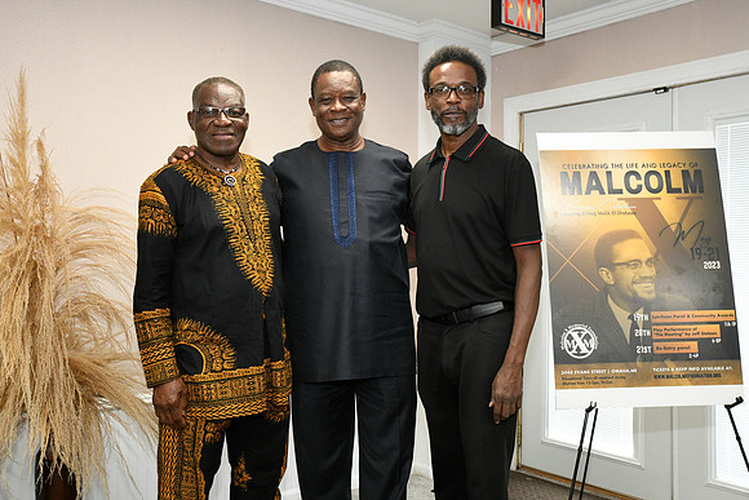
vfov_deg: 36.9
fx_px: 749
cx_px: 374
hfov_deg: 53.1
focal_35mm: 36
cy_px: 250
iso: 6400
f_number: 11
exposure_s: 1/100
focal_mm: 36
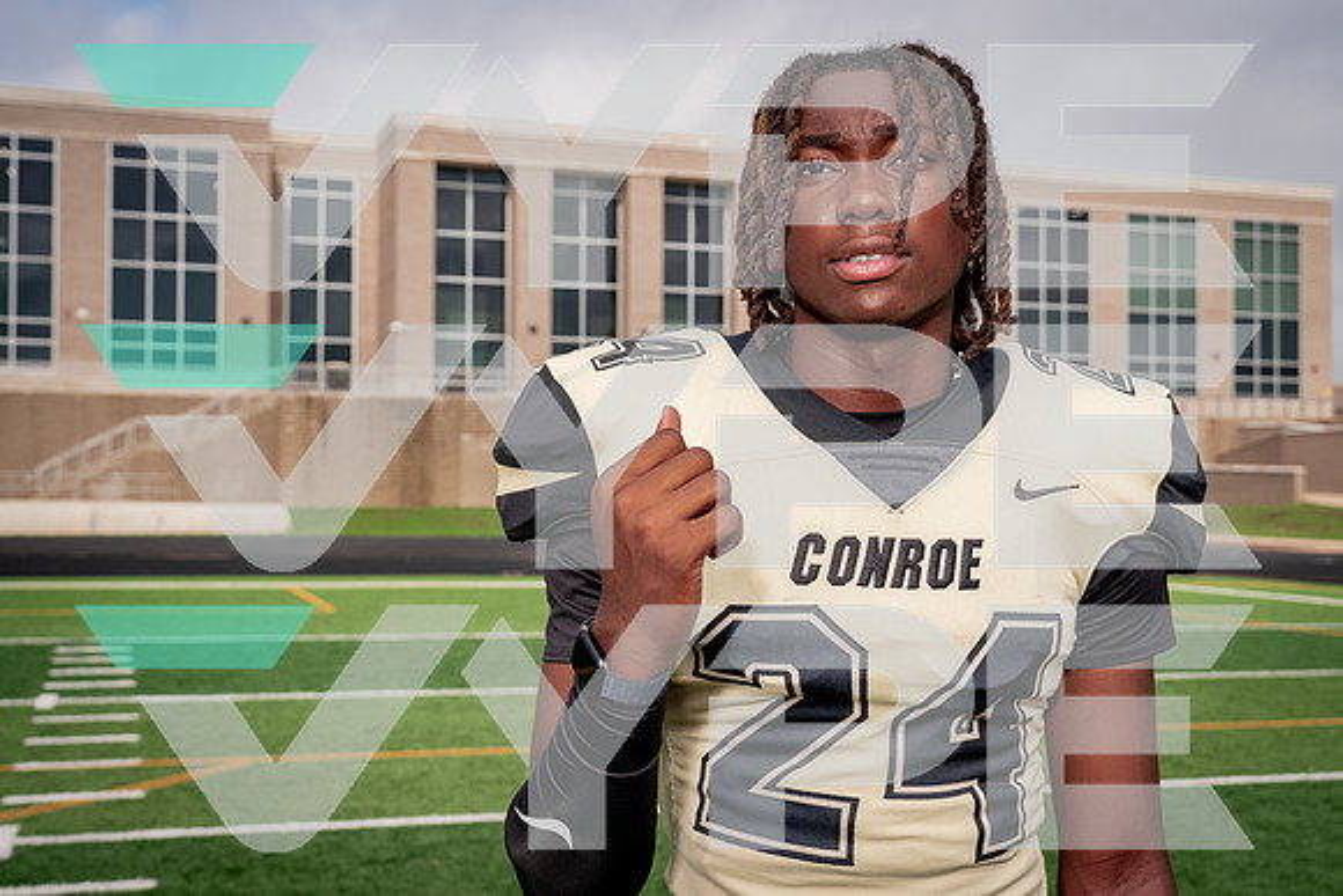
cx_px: 672
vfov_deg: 31.3
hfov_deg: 45.6
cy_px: 448
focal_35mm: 43
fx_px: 1598
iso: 400
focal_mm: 41
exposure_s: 1/1600
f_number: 6.3
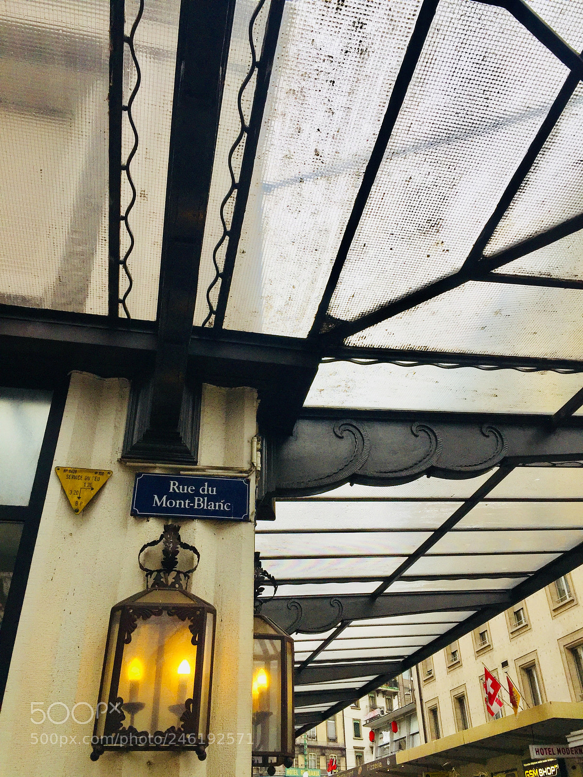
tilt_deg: +35.1
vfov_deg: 61.7
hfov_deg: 48.2
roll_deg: +1.6
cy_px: 388
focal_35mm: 29
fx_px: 651
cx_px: 292
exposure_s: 1/694
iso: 32
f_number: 2.2
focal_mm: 4.15
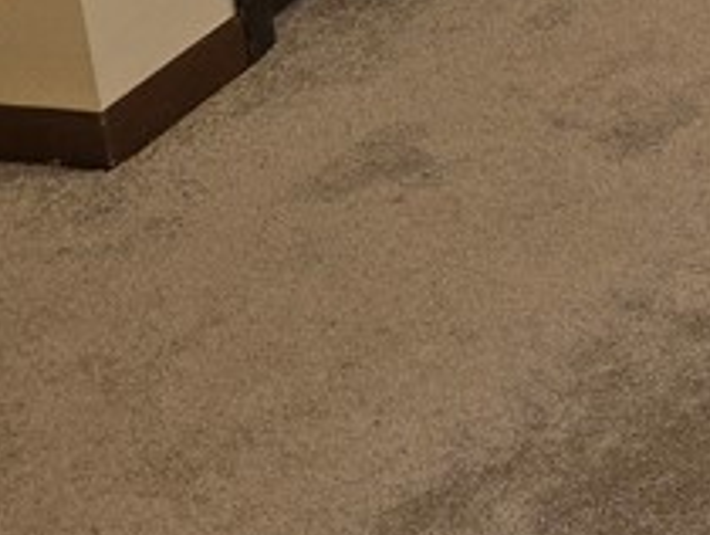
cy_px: -660
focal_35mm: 112
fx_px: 2300
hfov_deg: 14.0
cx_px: 1535
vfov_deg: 11.4
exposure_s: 1/40
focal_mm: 6.3
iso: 125
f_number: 1.7
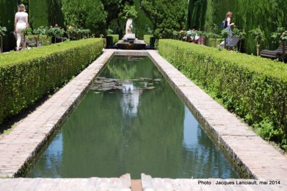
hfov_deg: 28.1
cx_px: 144
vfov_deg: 19.0
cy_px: 96
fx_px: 574
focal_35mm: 72
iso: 100
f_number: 7.1
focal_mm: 48
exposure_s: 1/200
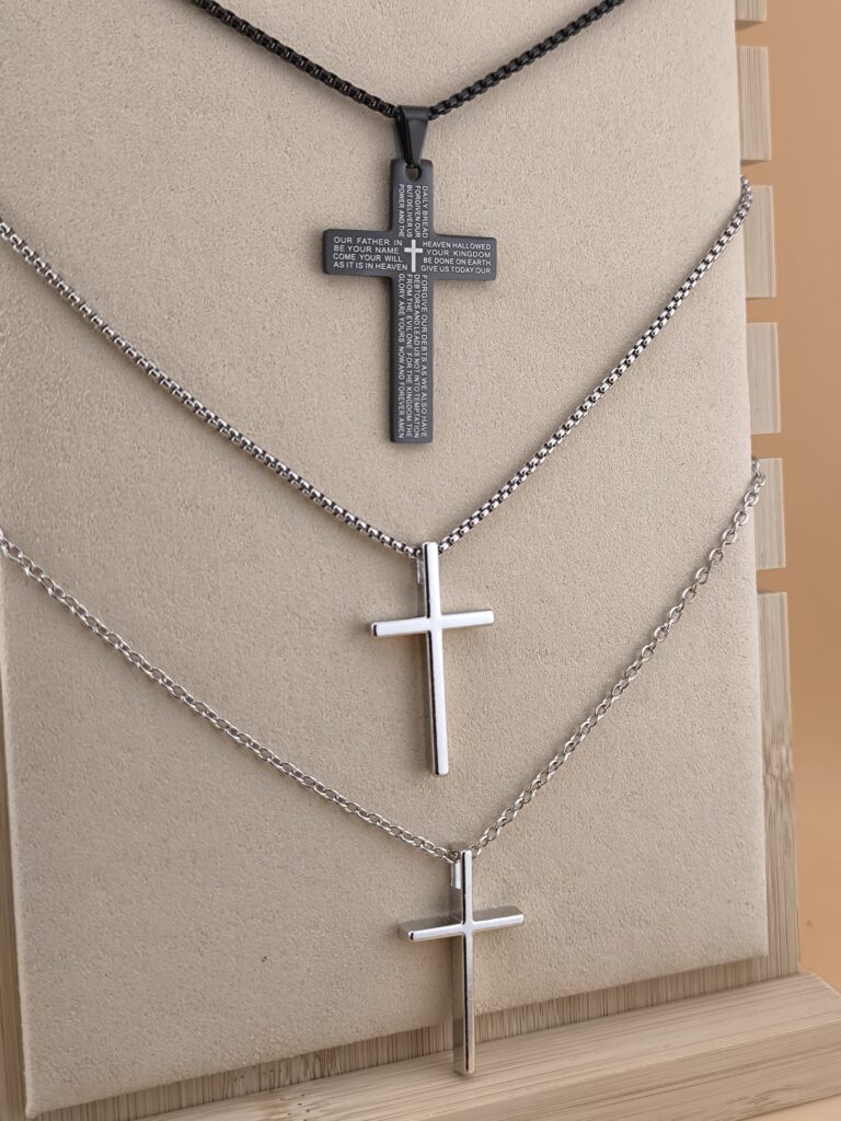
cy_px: 560
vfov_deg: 38.2
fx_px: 1620
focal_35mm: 50
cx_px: 420
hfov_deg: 29.1
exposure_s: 1/973
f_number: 1.9
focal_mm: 6.92
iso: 50
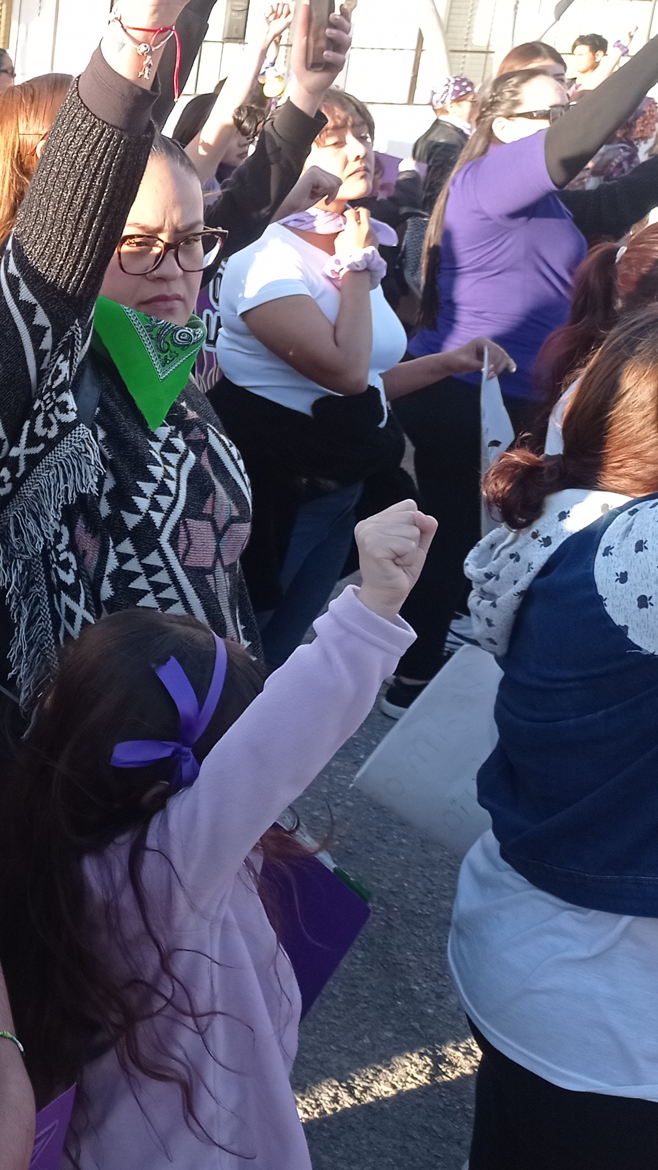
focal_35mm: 55
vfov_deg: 37.6
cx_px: -264
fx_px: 1705
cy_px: 441
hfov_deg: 19.6
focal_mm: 4.7
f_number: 1.79
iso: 106
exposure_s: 1/461
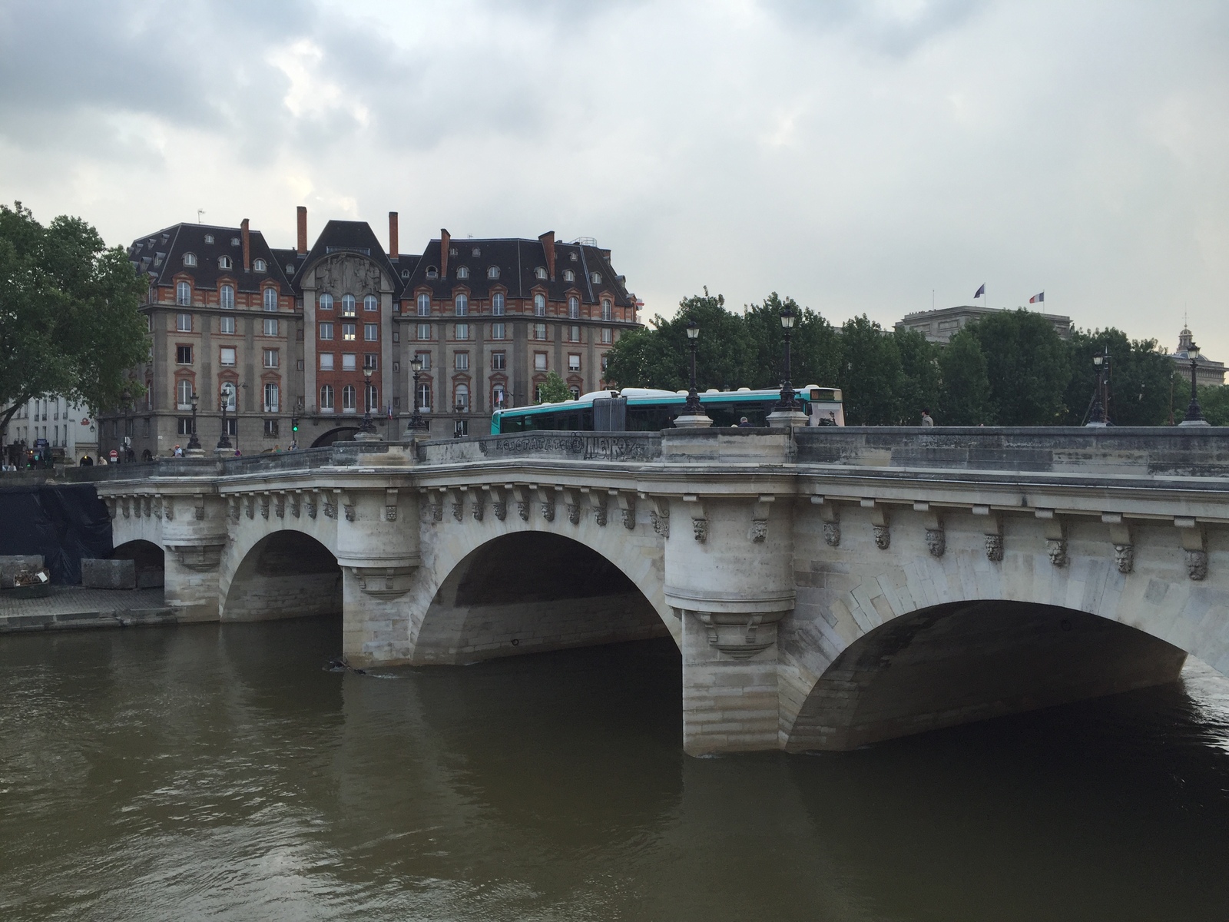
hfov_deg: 61.7
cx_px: 614
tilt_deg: +0.4
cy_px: 461
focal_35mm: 29
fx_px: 1030
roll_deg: -0.5
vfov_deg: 48.2
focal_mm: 4.15
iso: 32
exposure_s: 1/363
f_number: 2.2
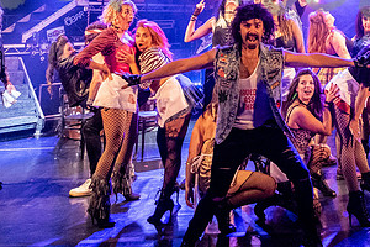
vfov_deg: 26.1
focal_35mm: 46
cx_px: 313
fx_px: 473
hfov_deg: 40.4
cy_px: -51
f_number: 4
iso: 3200
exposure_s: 1/250
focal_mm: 10
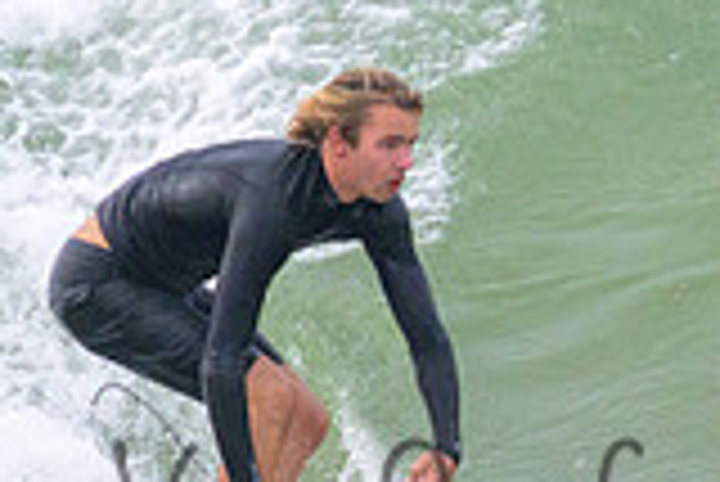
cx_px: 576
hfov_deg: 0.7
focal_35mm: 2895
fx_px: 57951
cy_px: 471
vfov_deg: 0.5
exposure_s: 1/2000
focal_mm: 800
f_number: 11
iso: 2800
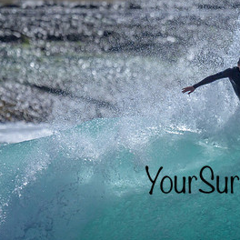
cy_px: 142
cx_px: 335
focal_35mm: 2033
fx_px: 15947
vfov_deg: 0.9
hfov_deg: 0.9
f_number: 6.3
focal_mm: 800
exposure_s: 1/2000
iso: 1250
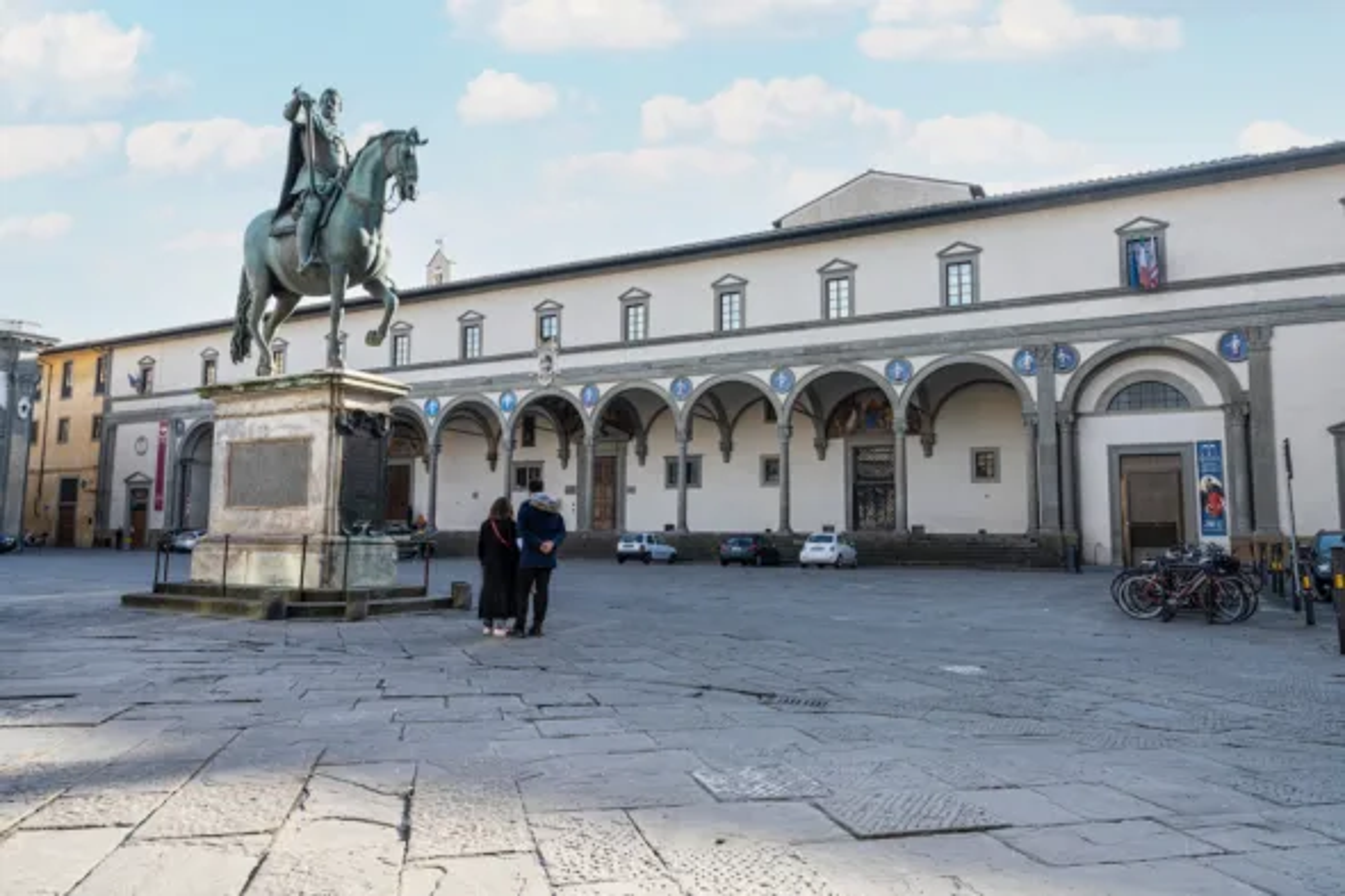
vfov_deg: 55.1
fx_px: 859
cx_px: 672
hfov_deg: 76.1
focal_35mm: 23
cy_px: 448
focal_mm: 23
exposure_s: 1/50
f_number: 10
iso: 100
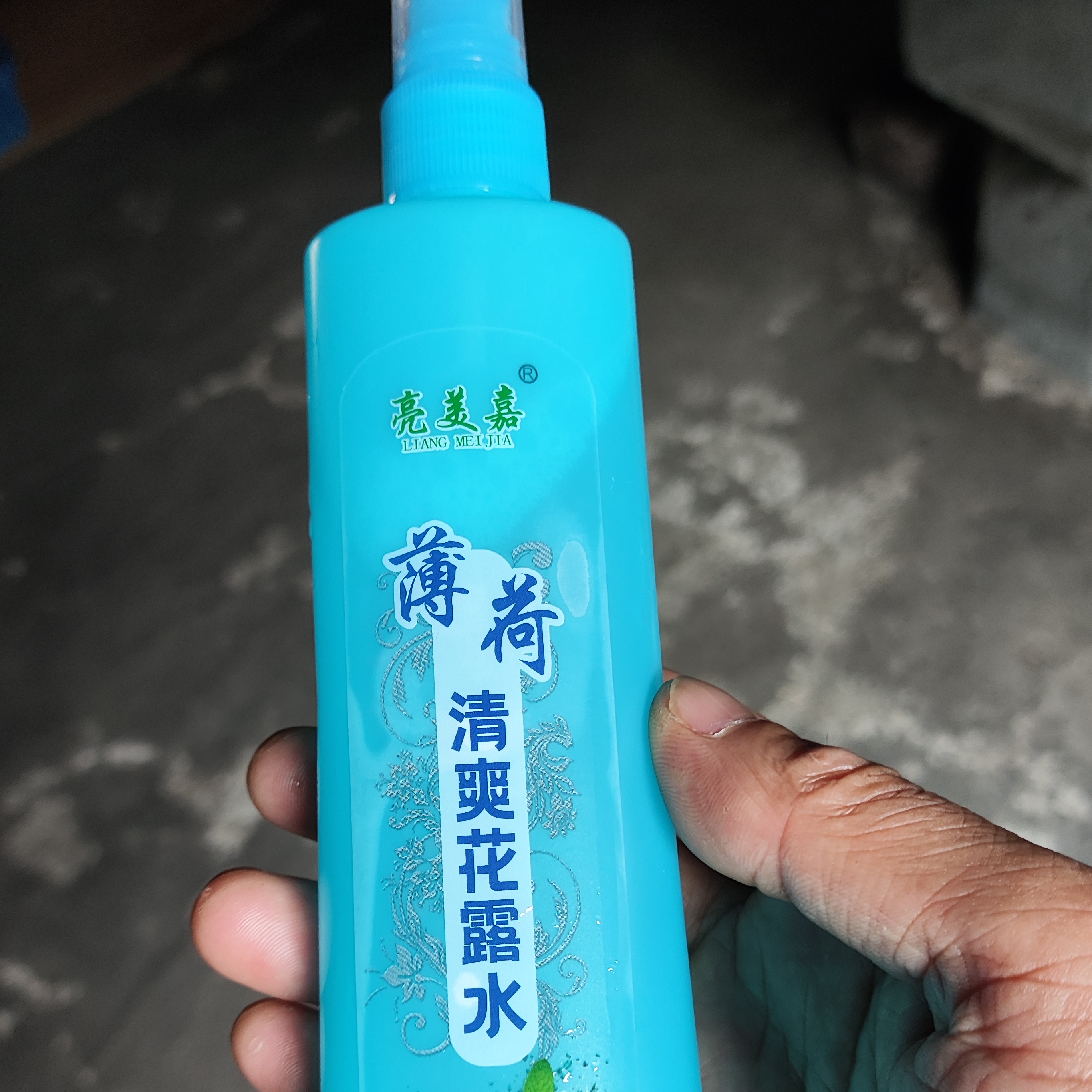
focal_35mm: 36
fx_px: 1285
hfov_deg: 46.0
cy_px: 751
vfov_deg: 45.2
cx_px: 549
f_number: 1.8
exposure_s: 1/33.3
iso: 258
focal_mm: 4.68
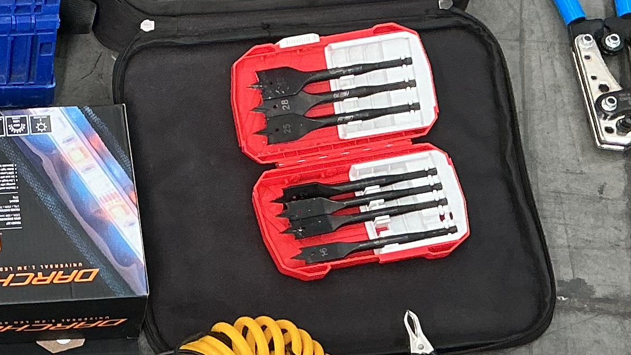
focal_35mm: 112
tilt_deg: -63.4
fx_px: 1874
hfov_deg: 18.3
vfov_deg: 10.8
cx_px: -86
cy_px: 238
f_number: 1.8
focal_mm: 3
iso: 64
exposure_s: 1/120
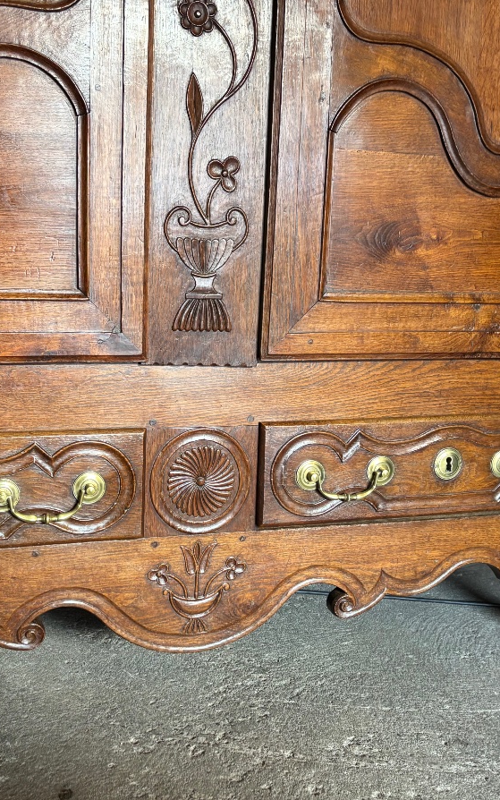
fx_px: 806
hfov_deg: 34.2
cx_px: 169
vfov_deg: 52.7
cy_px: 402
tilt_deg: -8.7
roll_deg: -2.0
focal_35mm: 37
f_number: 1.6
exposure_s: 1/50
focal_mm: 5.96
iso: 200
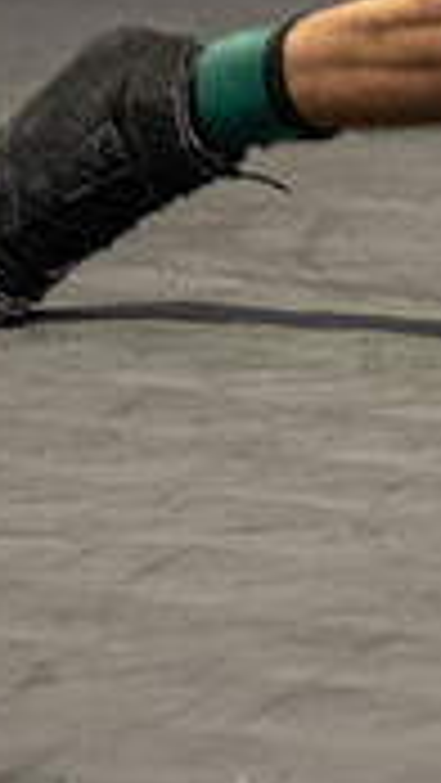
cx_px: 1445
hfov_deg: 1.2
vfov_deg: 2.1
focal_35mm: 1009
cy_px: 758
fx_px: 20955
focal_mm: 140
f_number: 2.8
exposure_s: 1/1000
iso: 3200
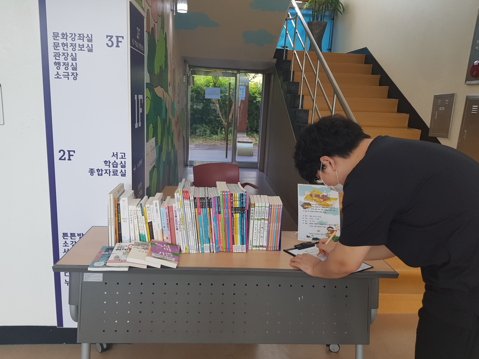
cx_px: 240
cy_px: 180
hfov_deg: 67.3
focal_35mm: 26
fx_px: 360
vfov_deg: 53.1
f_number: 1.7
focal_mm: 4.2
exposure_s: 1/120
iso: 80
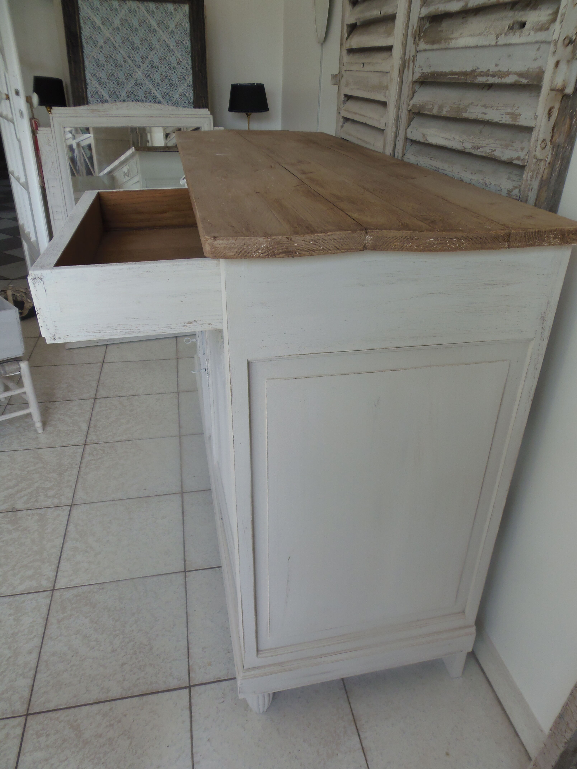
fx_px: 533
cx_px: 288
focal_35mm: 24
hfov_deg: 56.8
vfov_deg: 71.6
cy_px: 384
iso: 64
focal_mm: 4.3
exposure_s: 1/60
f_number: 2.9
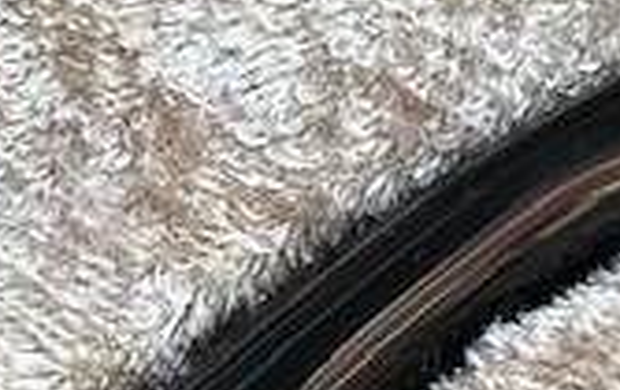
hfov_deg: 5.4
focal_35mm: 389
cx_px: -115
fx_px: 6584
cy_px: -111
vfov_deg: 3.4
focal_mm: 6.86
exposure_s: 1/384
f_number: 1.78
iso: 64
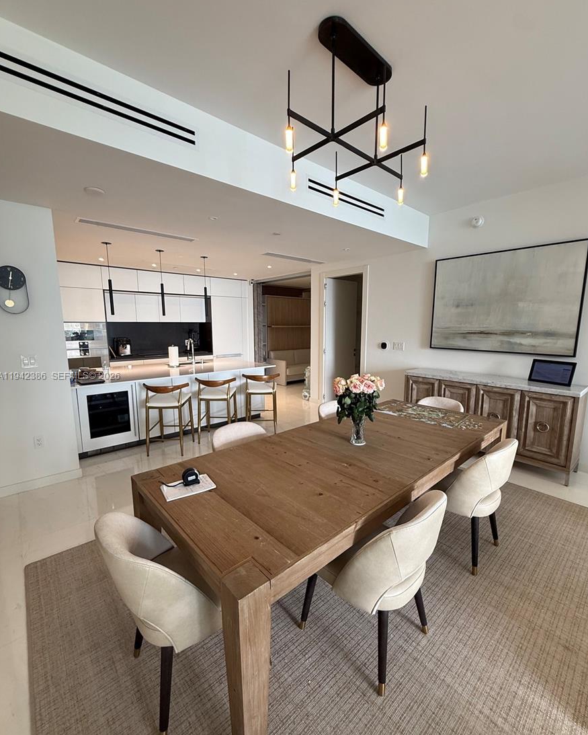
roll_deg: +0.4
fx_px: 326
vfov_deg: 96.8
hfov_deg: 84.1
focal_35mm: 15
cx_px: 298
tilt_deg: -8.4
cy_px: 377
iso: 80
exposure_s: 1/120
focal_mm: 2.22
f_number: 2.2
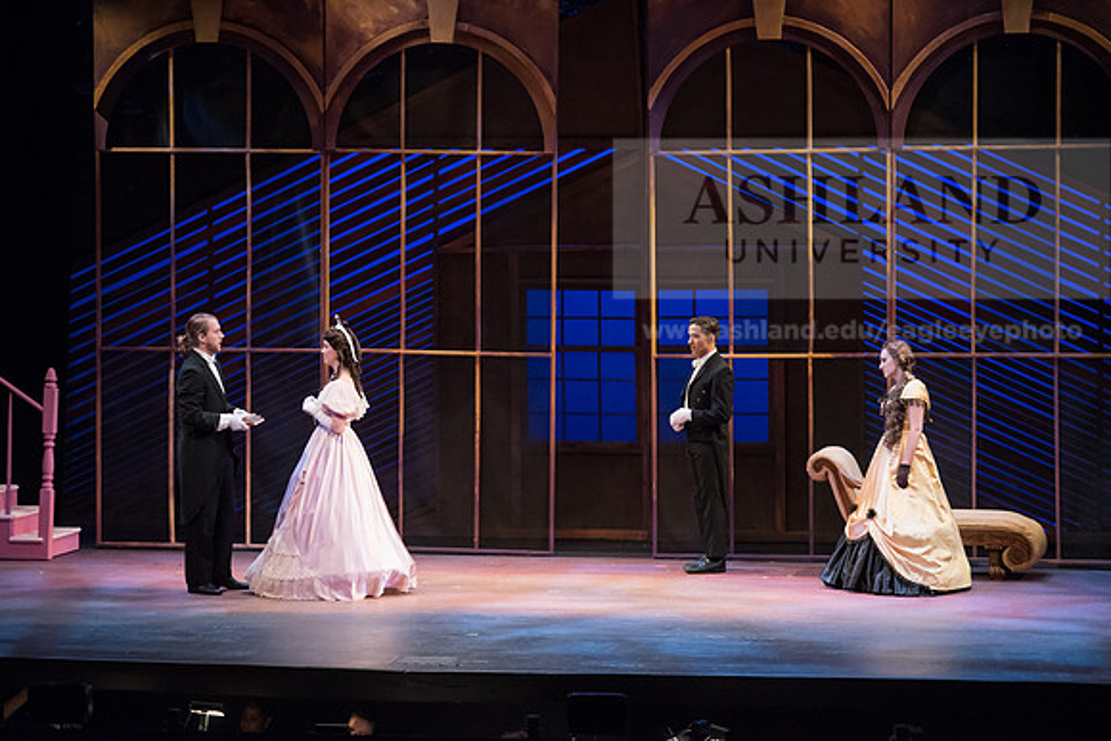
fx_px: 3766
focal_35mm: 122
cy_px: 370
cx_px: 556
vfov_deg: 11.2
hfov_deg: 16.8
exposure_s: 1/400
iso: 4000
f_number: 3.5
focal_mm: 122
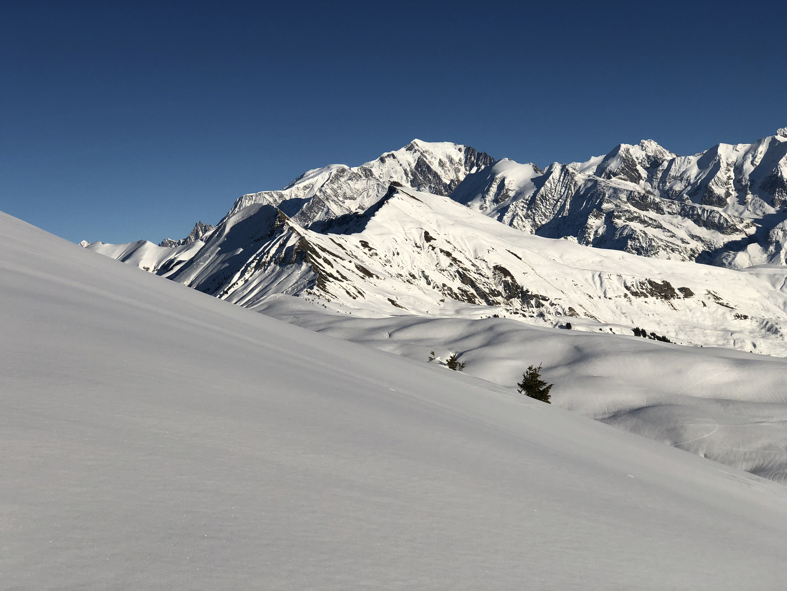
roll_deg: +4.6
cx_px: 394
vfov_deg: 28.0
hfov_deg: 36.8
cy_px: 296
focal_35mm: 52
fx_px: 1182
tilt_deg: -0.3
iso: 16
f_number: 2.4
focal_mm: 6
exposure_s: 1/3247
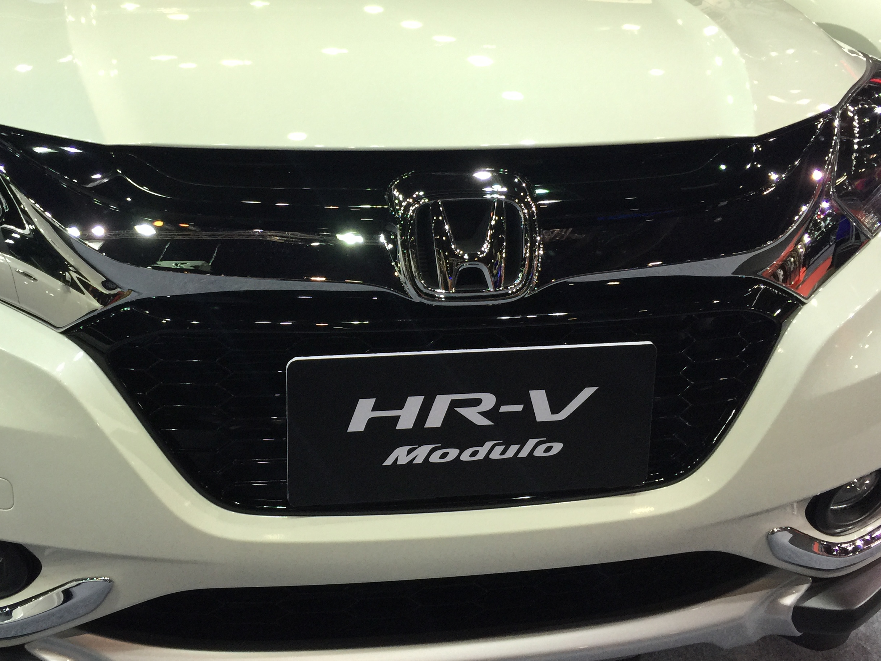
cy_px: 255
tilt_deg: -15.1
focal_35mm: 39
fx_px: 993
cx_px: 354
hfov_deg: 47.6
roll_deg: -1.4
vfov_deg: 36.6
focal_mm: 4.15
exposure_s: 1/30
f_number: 2.2
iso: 32
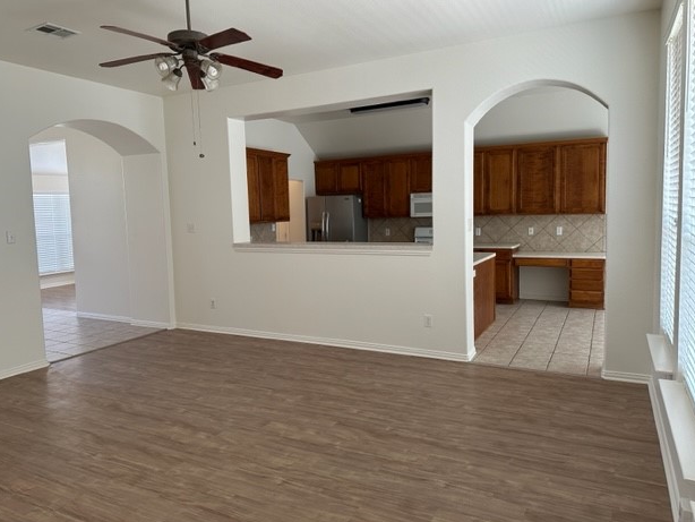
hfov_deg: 69.4
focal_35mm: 25
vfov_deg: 54.9
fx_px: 502
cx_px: 337
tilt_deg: -5.3
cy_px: 254
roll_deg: +1.5
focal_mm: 6.86
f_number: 1.78
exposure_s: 1/120
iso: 160
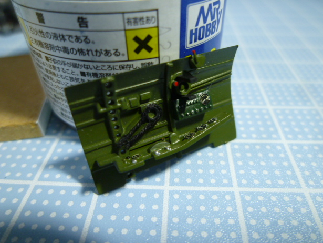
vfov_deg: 53.1
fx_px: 243
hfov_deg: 67.2
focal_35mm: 26
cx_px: 168
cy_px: 120
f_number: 2.8
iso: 125
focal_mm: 4.5
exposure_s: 1/30
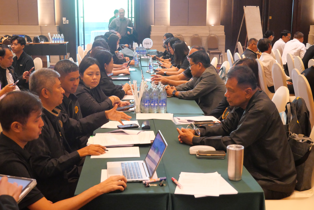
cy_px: 105
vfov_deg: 26.5
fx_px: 445
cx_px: 157
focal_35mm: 51
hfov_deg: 38.9
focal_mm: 25
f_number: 4.5
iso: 3200
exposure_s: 1/60
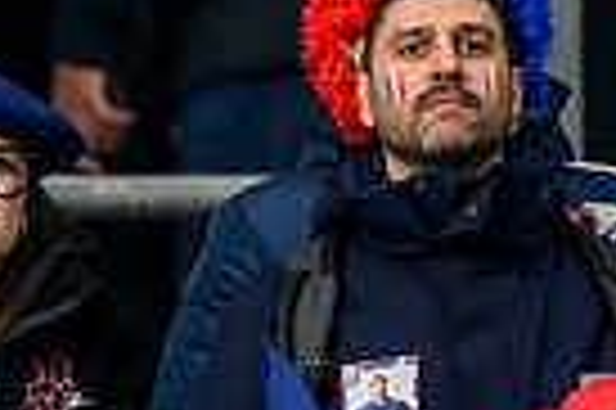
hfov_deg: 0.9
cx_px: -665
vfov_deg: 0.6
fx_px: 40539
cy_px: 97
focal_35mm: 2372
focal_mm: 560
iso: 5000
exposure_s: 1/500
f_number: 4
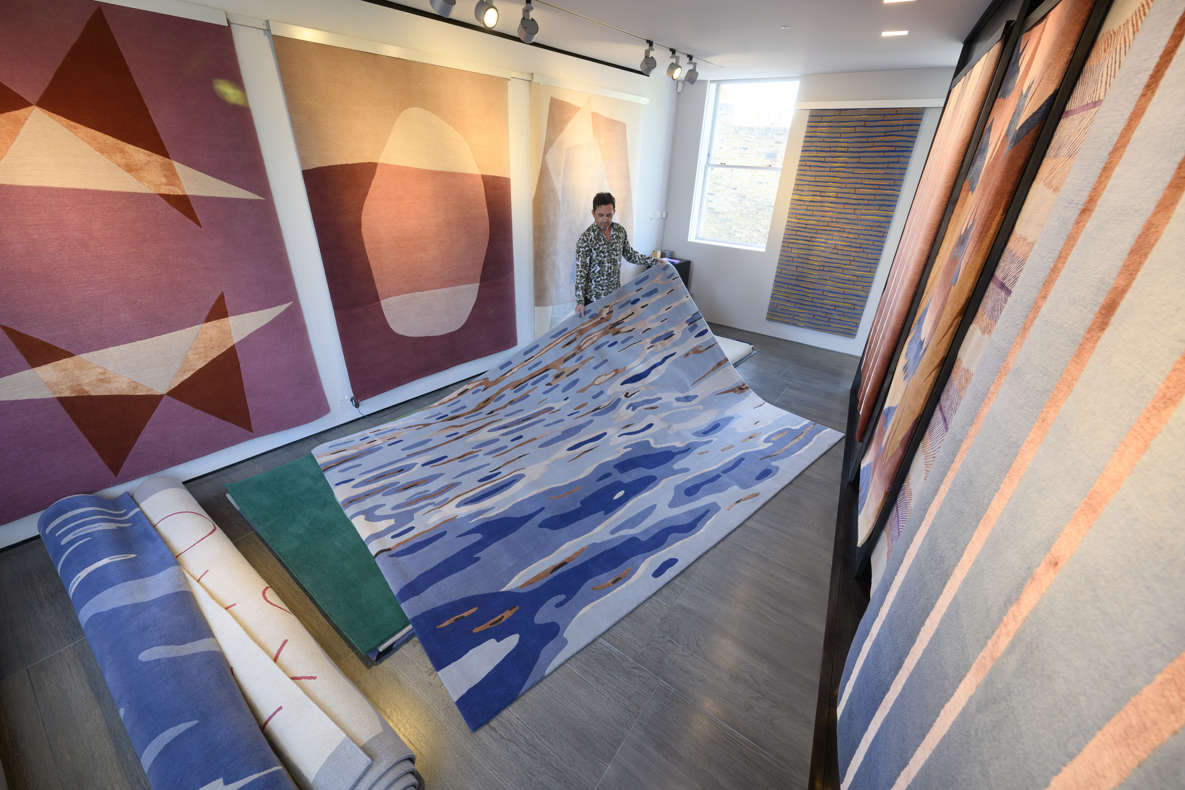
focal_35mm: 14
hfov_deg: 104.3
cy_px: 395
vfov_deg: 81.2
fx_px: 461
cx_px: 592
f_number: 5
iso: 500
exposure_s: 1/50
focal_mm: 14
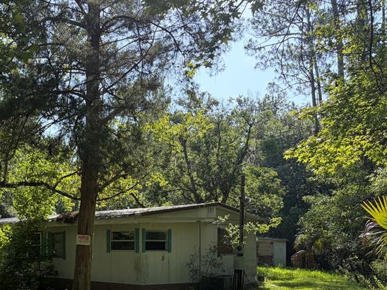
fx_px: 503
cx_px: 66
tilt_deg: +1.3
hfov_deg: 40.0
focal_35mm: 45
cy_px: 238
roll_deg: +0.1
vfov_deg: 31.2
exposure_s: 1/1048
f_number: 1.6
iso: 50
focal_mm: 5.96
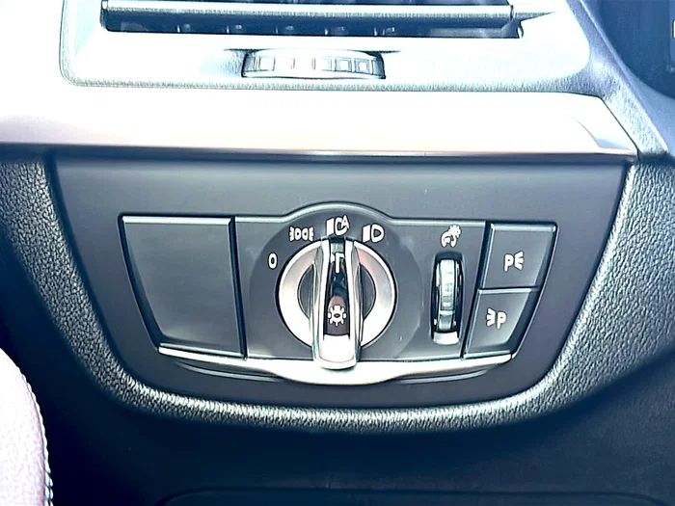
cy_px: 253
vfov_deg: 30.3
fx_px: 936
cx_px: 338
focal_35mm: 48
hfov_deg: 39.7
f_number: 1.78
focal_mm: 6.86
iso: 80
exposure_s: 1/48
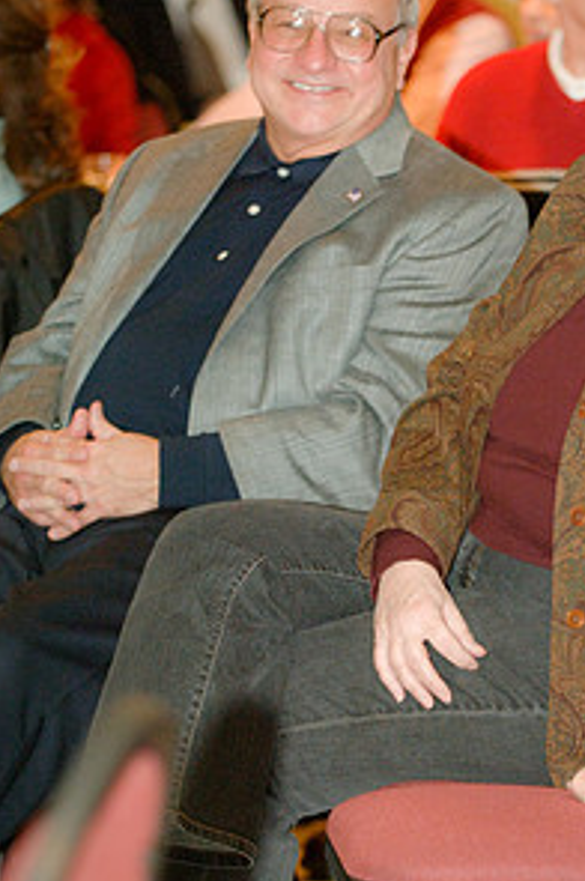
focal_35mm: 275
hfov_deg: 5.0
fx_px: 6718
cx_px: 437
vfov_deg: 7.5
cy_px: 478
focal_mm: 120
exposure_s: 1/40
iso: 800
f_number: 2.8
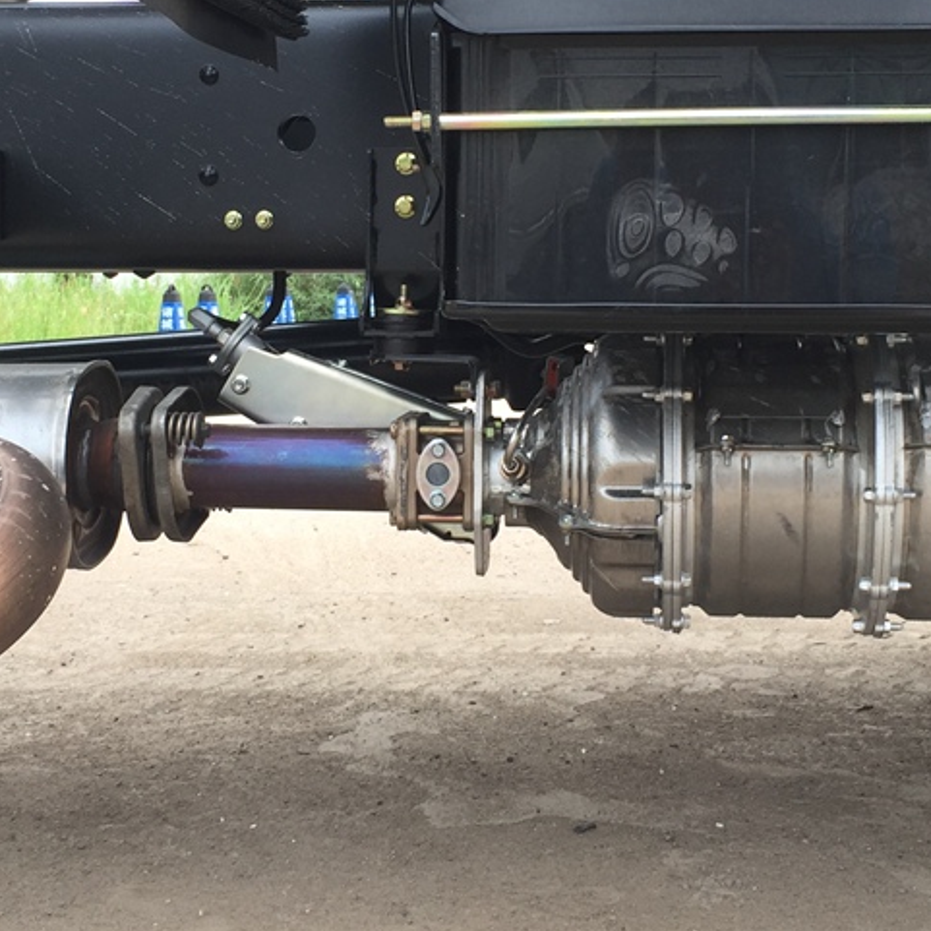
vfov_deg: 26.8
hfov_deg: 26.9
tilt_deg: -2.3
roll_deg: +1.7
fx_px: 1947
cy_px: 389
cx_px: 416
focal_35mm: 64
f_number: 2.2
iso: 32
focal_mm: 4.15
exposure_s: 1/222
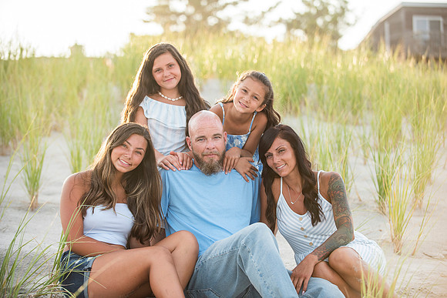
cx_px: 224
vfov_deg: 15.2
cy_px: 149
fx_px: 1118
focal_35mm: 90
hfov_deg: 22.6
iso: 250
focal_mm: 90
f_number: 3.2
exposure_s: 1/640
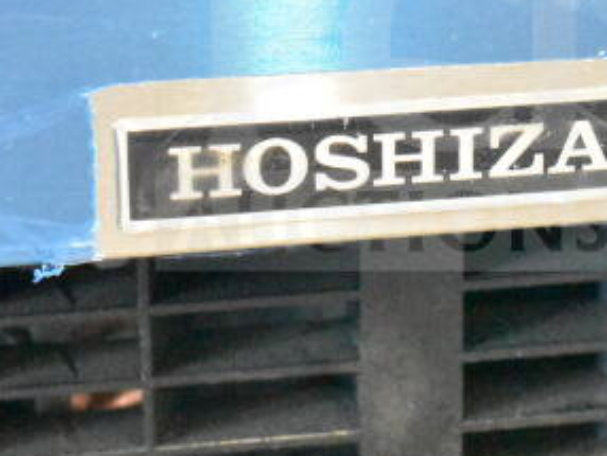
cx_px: 393
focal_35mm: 169
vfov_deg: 8.8
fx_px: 2966
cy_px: 103
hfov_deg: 11.7
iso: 25600
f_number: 5.6
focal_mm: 55
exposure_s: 1/100
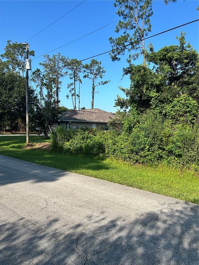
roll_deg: -0.9
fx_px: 199
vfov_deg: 67.3
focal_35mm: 26
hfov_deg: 53.1
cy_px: 132
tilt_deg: +0.1
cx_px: 100
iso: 50
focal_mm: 5.7
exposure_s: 1/2457
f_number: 1.5
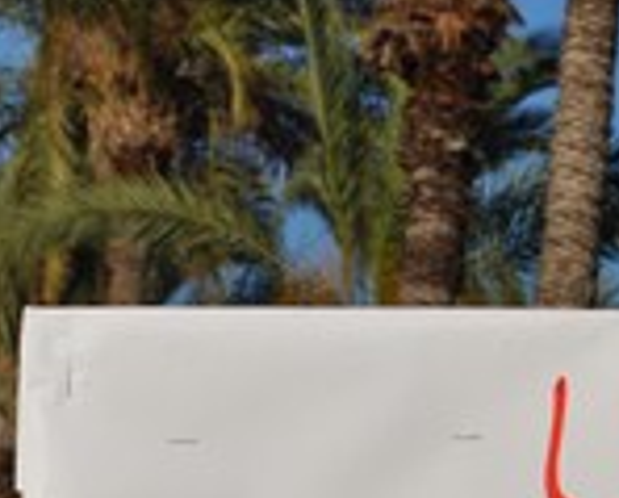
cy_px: 793
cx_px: 694
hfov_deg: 6.9
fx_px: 5121
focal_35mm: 279
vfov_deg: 5.5
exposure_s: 1/500
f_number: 11
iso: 200
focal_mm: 46
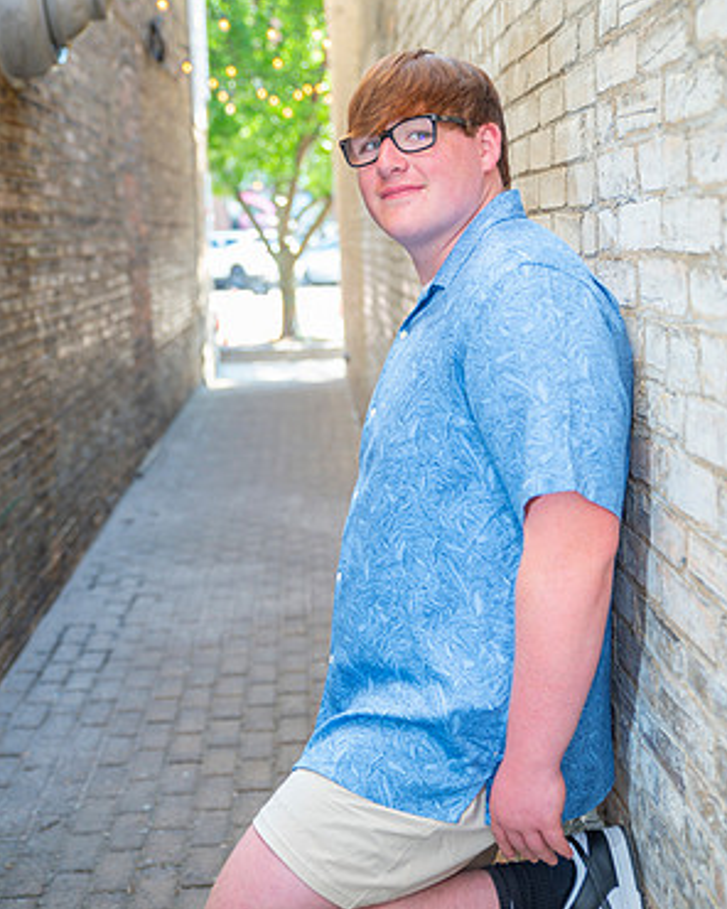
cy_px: 459
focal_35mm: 48
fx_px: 1291
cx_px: 366
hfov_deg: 31.5
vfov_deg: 38.8
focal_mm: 42
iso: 160
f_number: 2.8
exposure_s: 1/80
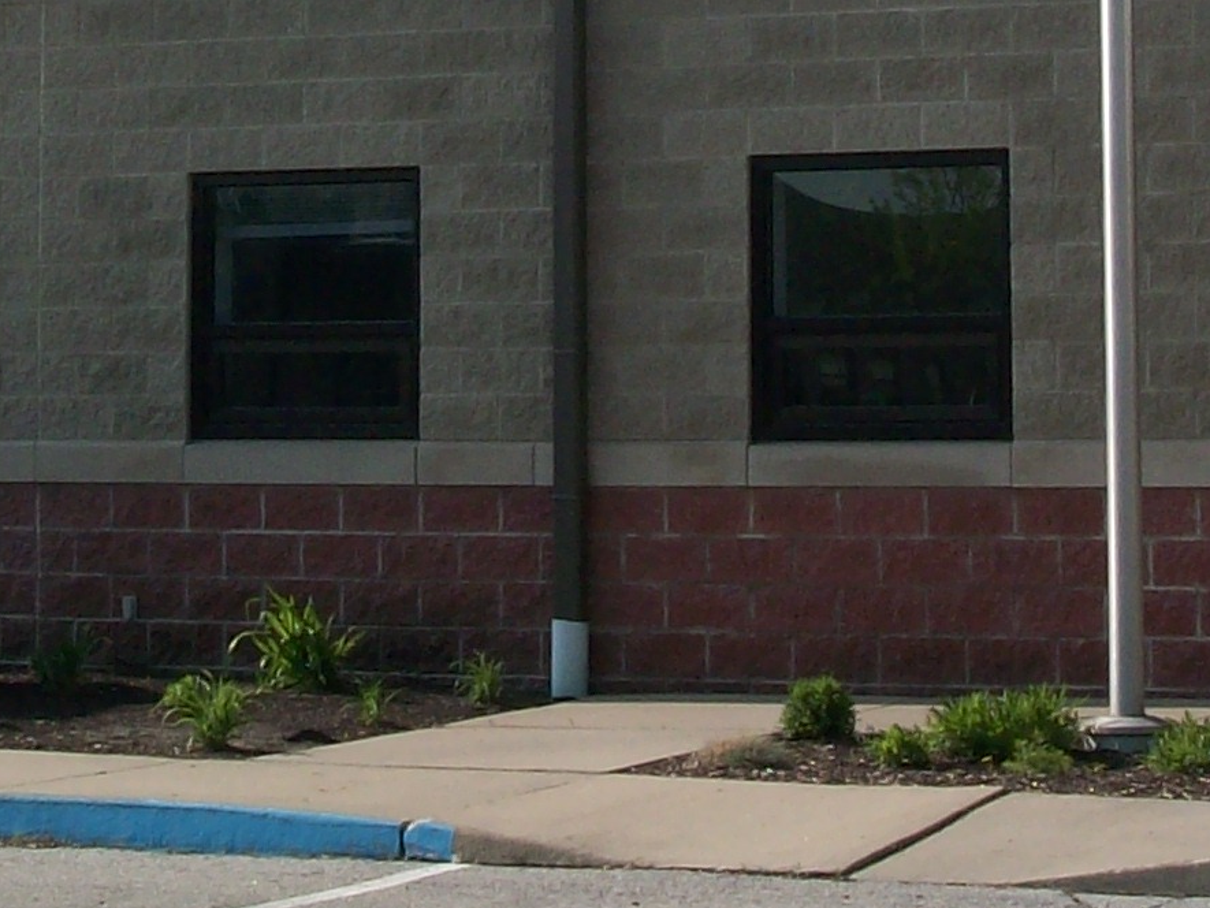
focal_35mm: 126
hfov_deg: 15.6
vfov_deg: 11.5
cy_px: -179
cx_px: 830
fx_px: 4405
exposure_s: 1/415
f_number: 5.5
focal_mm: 5.7
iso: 64
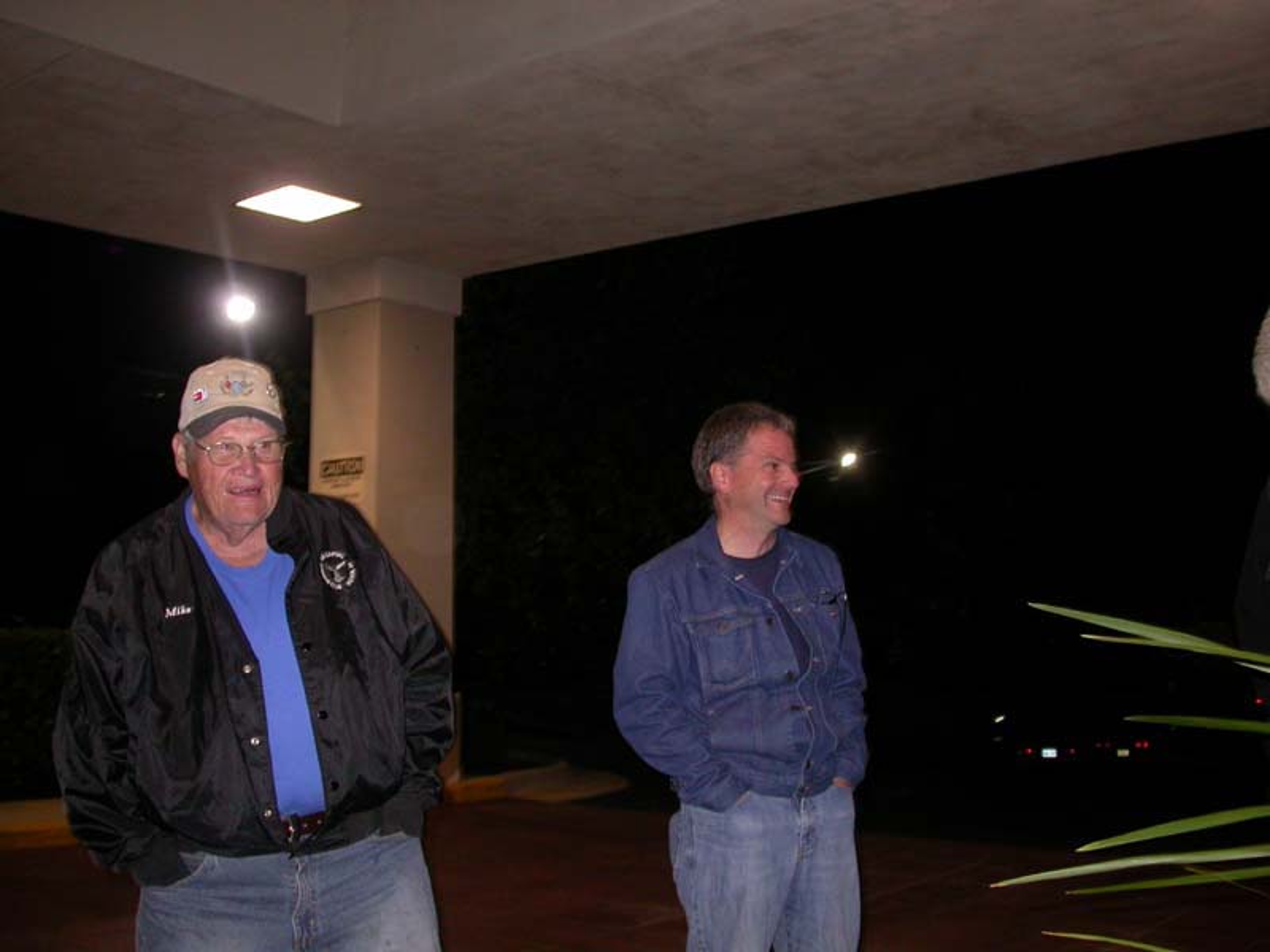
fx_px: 1394
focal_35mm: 38
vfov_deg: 37.7
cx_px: 635
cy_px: 476
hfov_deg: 49.0
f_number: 2.6
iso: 200
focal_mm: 7.85
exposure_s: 1/60
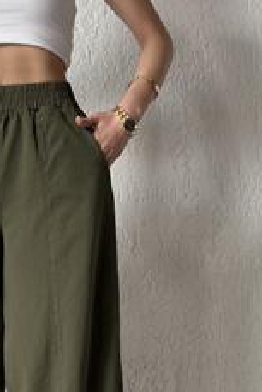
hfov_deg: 14.5
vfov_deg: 21.5
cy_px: 334
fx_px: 1014
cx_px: -7
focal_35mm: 93
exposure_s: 1/121
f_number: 1.78
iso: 100
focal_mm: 6.86
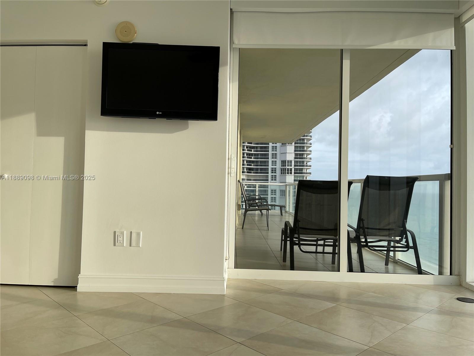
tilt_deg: +1.3
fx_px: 342
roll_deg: -1.3
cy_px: 178
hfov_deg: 69.4
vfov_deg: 54.9
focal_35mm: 25
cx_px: 237
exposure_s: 1/679
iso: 32
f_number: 1.6
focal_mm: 5.1
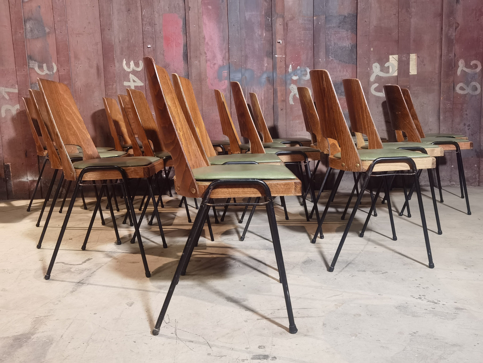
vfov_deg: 42.9
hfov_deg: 55.4
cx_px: 242
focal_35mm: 33
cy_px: 182
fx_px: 460
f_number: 1.9
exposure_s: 1/33.3
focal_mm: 6.71
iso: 500
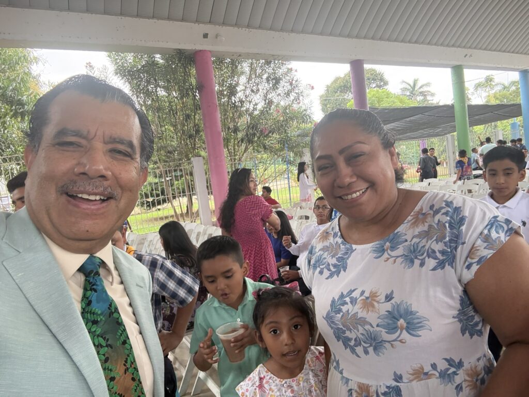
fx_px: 351
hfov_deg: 73.9
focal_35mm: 23
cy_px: 198
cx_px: 264
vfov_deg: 58.9
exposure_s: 1/120
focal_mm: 2.69
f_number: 1.9
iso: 100
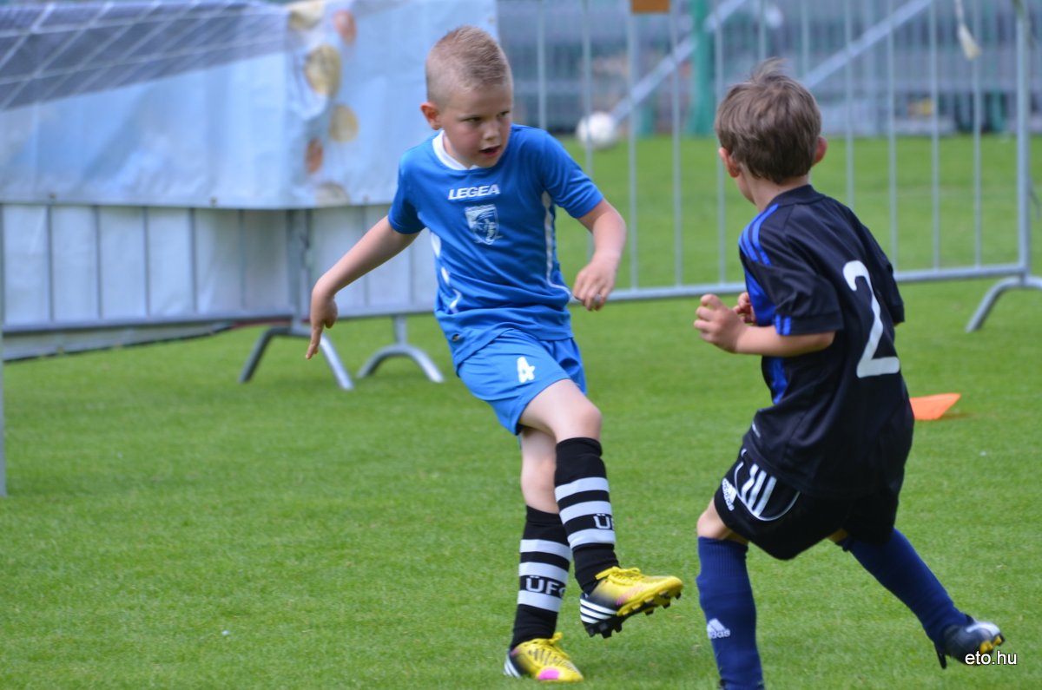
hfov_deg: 6.3
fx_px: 9533
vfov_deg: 4.1
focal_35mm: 330
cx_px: 521
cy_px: 345
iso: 200
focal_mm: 220
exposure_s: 1/250
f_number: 5.3
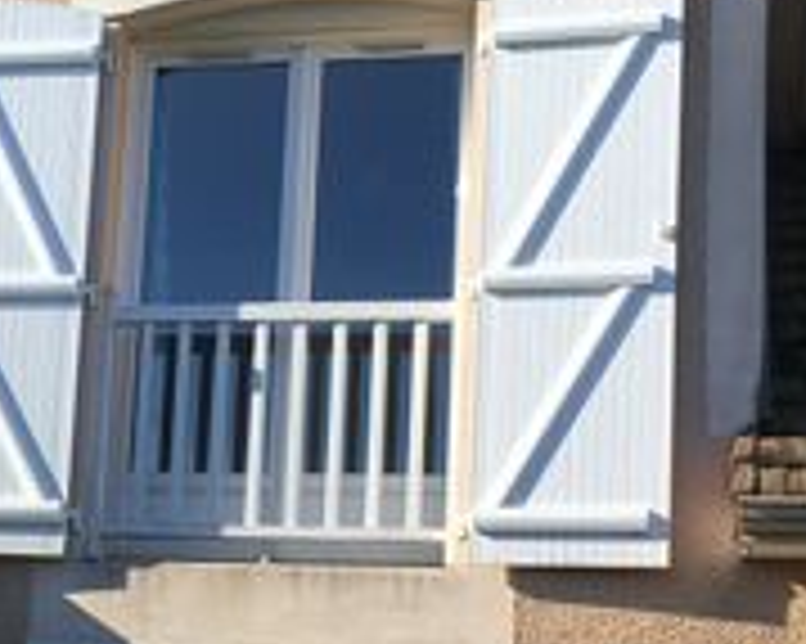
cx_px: 9
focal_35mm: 95
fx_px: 2265
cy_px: 513
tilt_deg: +10.7
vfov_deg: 16.1
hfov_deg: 19.6
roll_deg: -4.6
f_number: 2.2
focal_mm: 4.15
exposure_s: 1/986
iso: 25
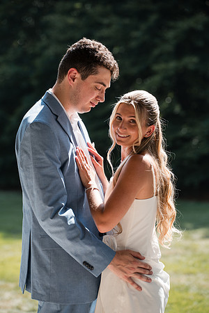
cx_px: 104
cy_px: 156
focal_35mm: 110
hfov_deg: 12.5
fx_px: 958
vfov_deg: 18.6
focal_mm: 110
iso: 100
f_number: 4
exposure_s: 1/250
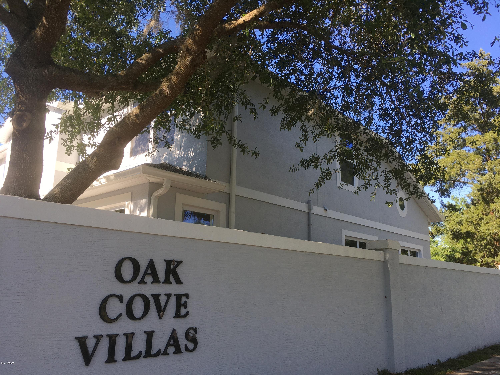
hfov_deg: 61.7
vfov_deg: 48.2
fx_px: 419
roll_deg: -0.1
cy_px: 188
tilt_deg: +13.0
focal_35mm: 29
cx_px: 250
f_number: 2.2
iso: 25
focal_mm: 4.15
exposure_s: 1/439
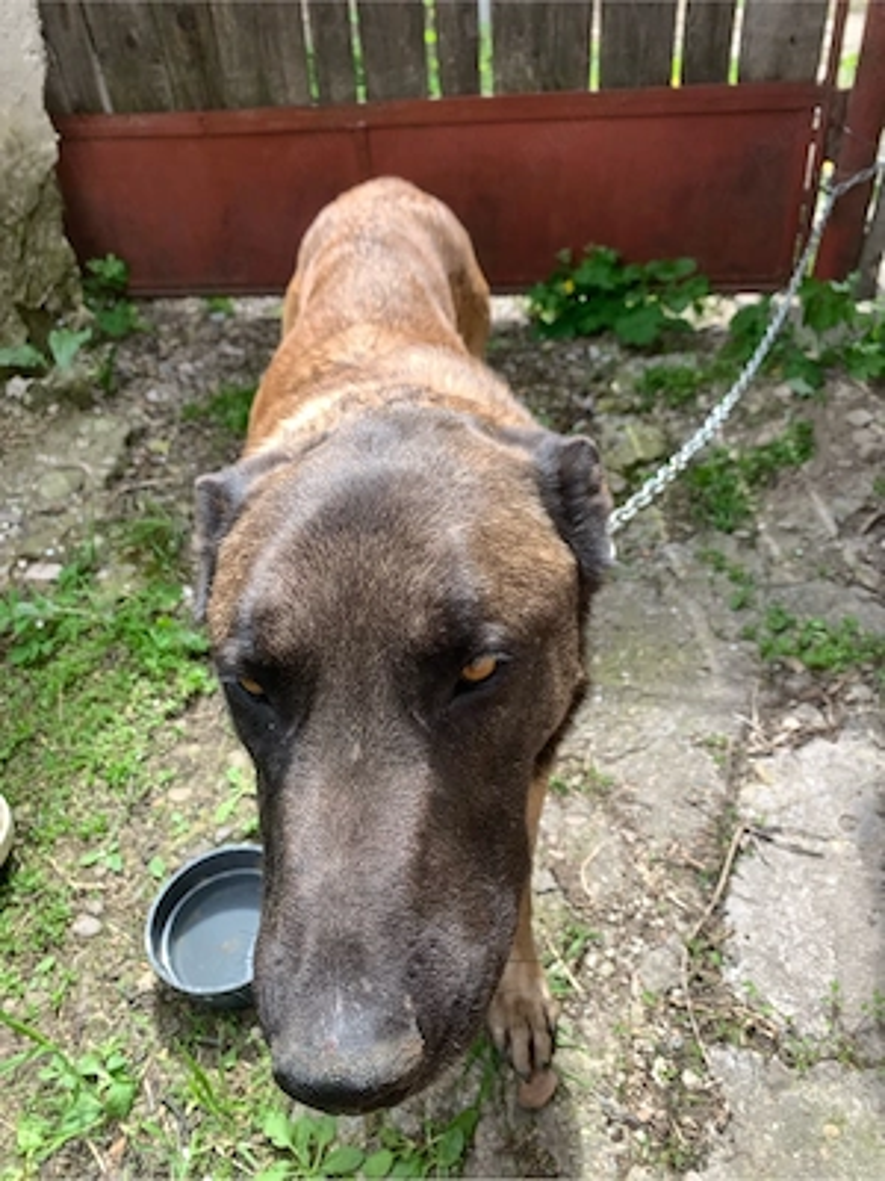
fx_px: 886
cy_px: 590
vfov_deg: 67.3
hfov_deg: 53.1
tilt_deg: -40.4
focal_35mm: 26
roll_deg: +3.5
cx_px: 442
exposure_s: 1/465
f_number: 1.8
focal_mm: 4.25
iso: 25
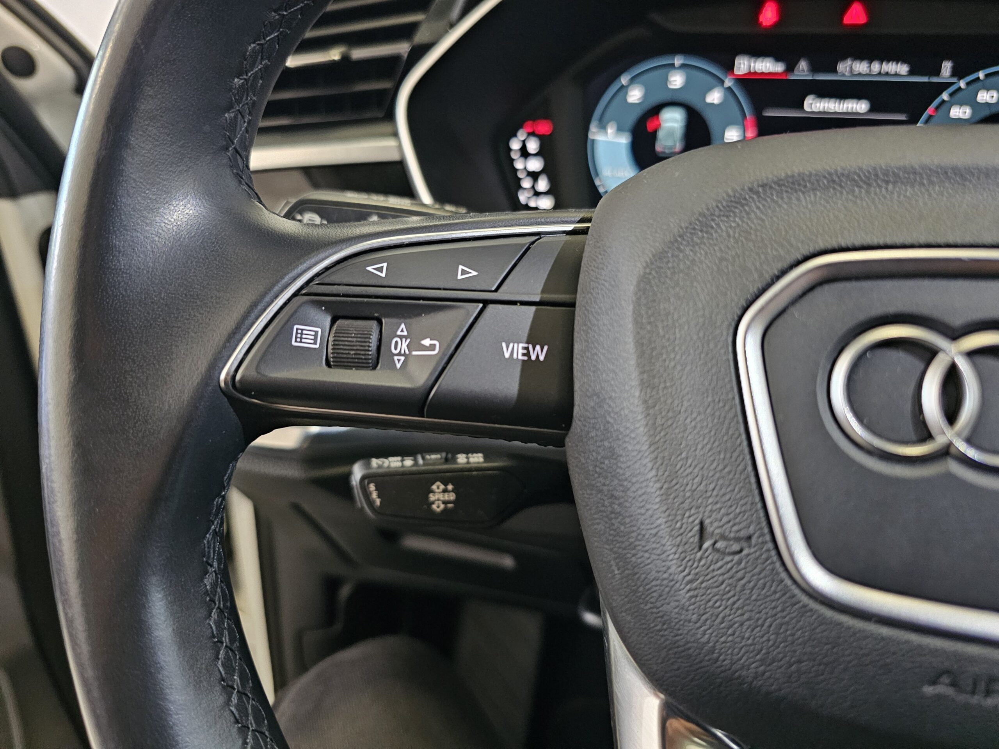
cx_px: 500
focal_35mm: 23
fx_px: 664
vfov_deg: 58.9
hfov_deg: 73.9
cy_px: 374
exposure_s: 1/24
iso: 1000
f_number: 1.7
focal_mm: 6.3
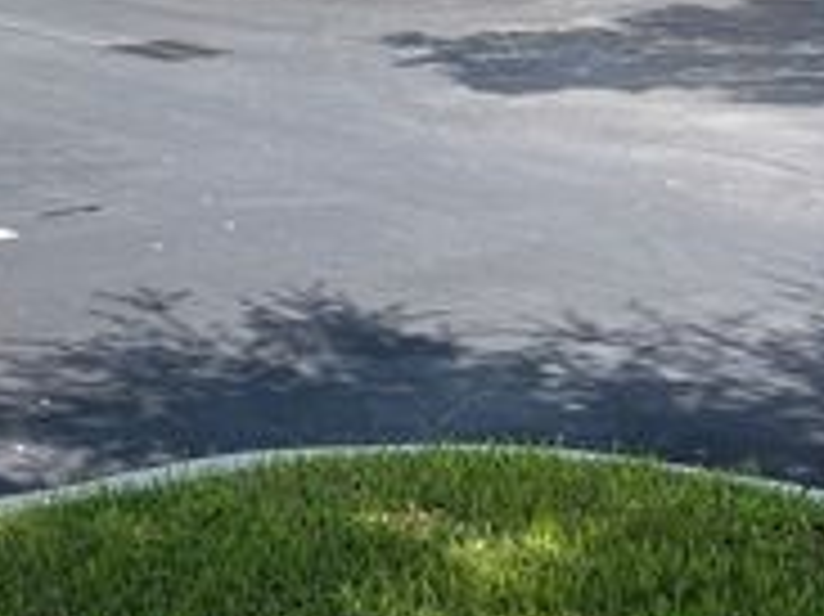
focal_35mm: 71
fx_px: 1689
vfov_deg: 19.1
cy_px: -200
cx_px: -153
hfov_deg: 24.9
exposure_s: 1/3165
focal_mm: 5.1
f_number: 1.6
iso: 50
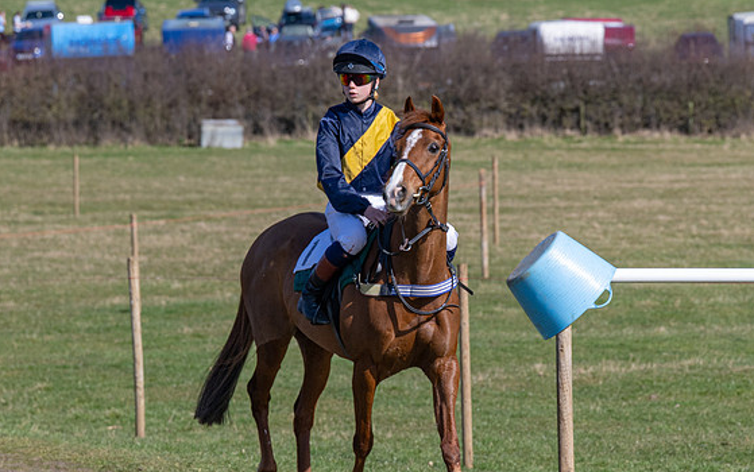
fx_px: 4585
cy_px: 239
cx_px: 434
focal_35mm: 223
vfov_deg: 5.9
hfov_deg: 9.4
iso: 200
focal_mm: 99
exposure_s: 1/1600
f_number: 5
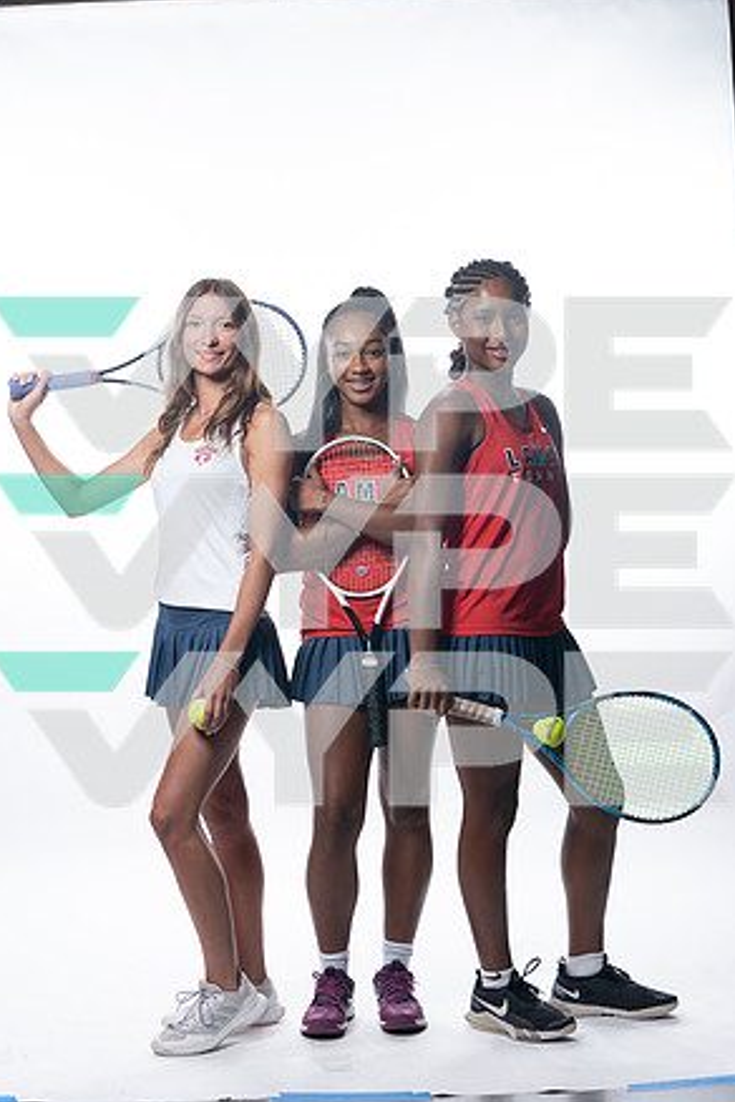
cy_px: 554
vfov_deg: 28.1
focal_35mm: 72
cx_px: 365
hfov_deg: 18.9
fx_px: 2205
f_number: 5.6
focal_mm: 70
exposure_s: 1/250
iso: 200
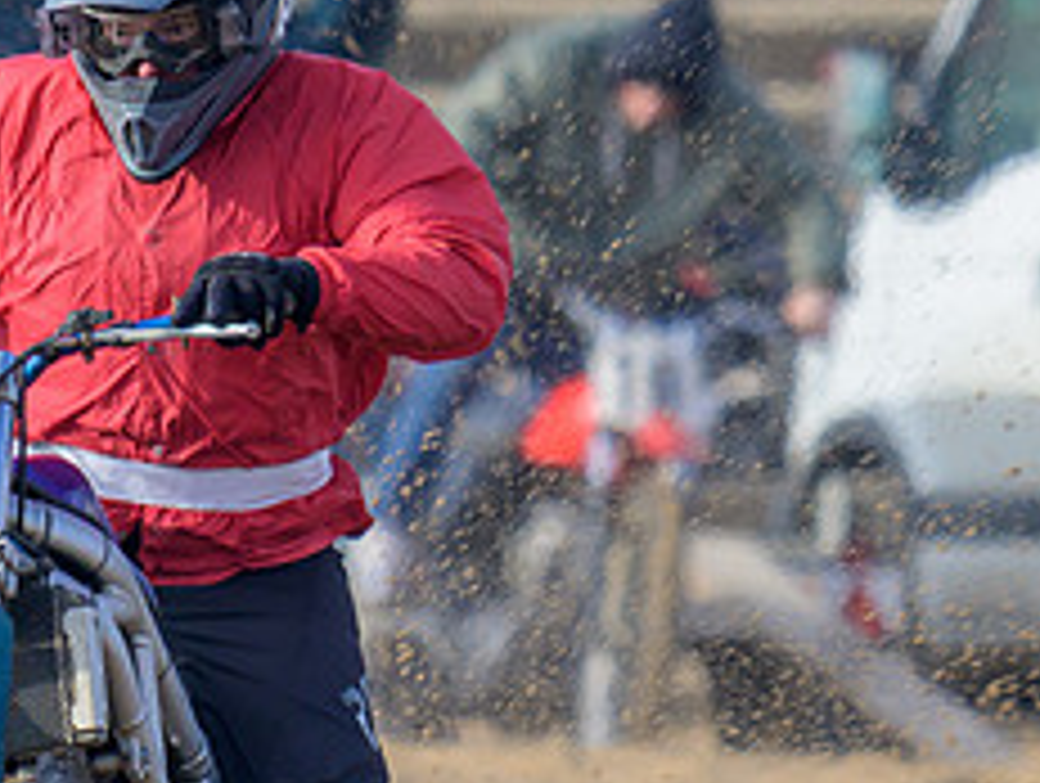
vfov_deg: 0.5
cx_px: -270
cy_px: 582
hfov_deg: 0.7
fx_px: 82599
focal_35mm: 2745
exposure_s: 1/400
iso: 360
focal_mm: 560
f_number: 8
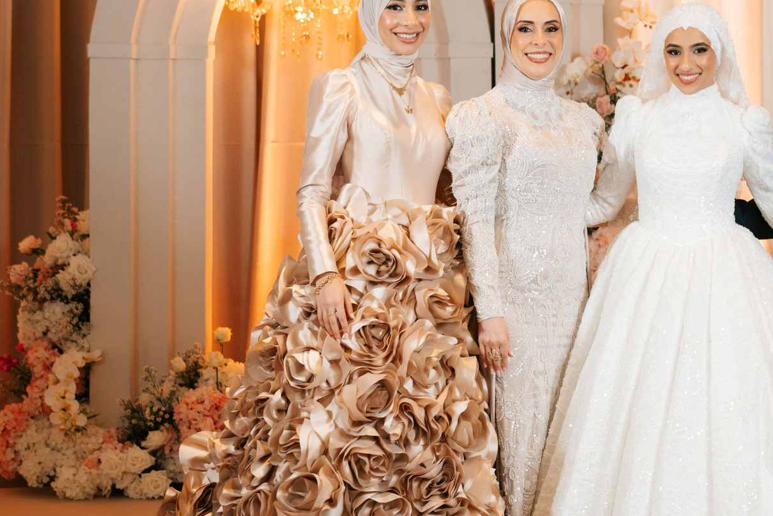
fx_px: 2212
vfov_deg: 13.3
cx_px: 683
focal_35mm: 103
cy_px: 231
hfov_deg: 19.5
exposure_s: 1/200
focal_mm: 47
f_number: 2.8
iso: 400
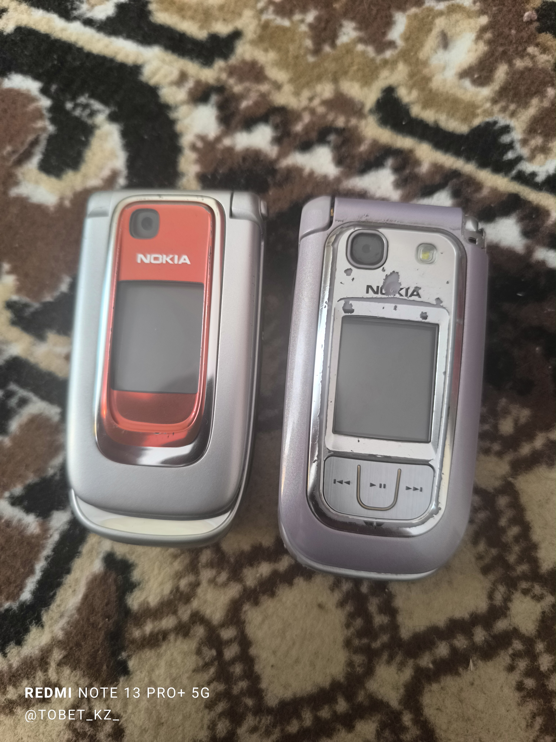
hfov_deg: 58.9
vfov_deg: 73.9
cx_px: 278
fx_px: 493
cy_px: 371
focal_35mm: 23
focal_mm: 6.14
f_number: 1.65
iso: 1000
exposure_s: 1/33.3
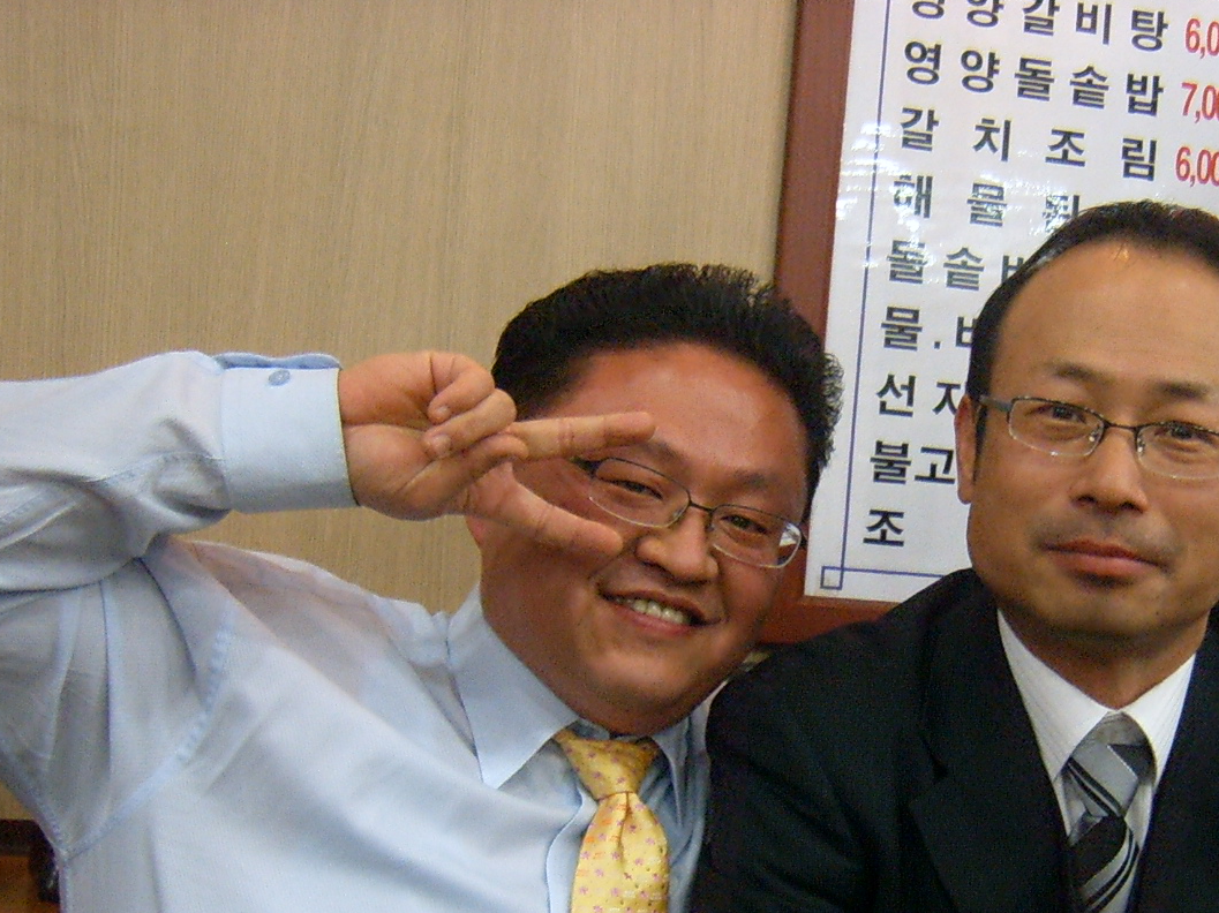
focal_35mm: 53
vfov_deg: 27.1
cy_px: 685
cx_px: 765
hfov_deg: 36.0
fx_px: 1866
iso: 100
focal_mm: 5.8
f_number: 2.8
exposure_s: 1/6
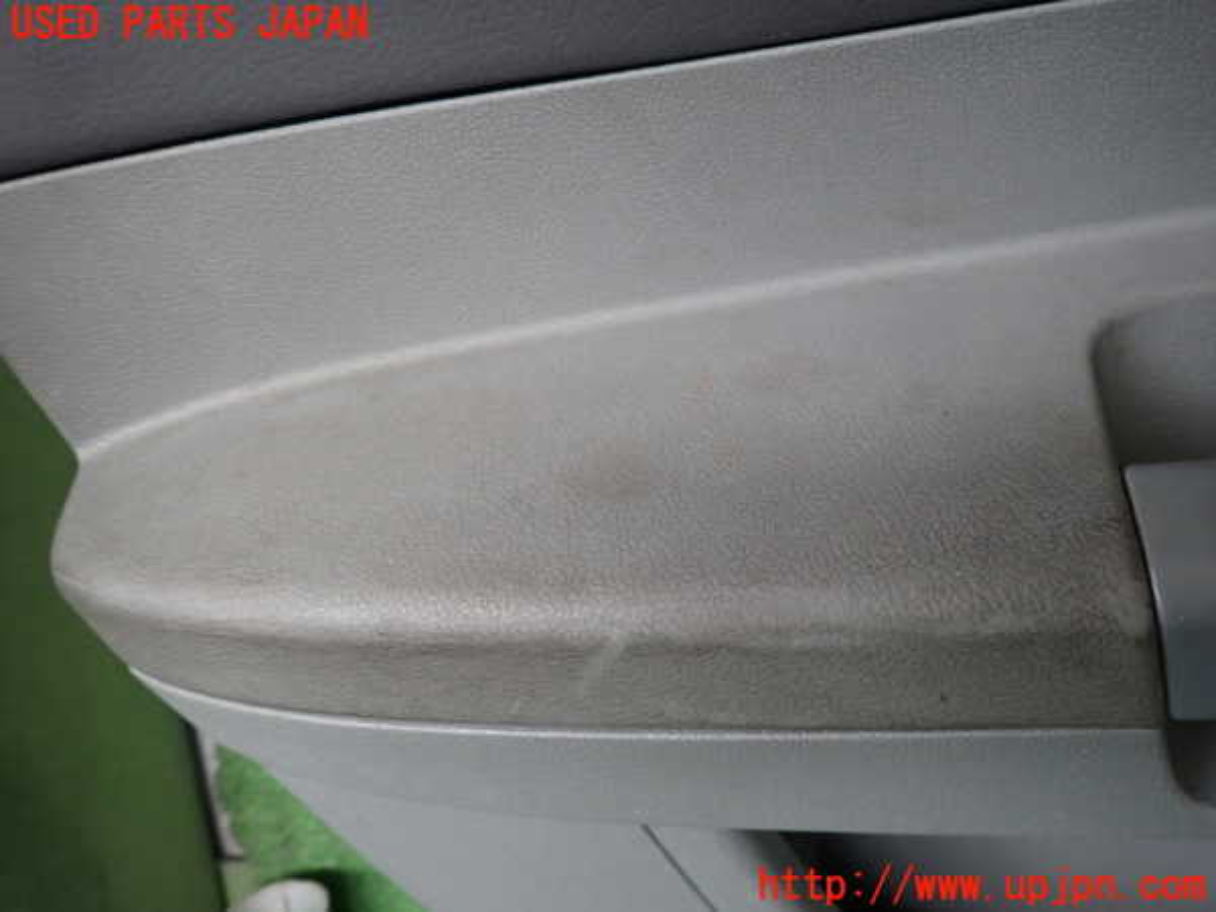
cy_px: 456
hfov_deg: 69.4
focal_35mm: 25
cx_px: 608
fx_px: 878
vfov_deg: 54.9
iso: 250
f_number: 2
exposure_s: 1/30
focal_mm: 4.5
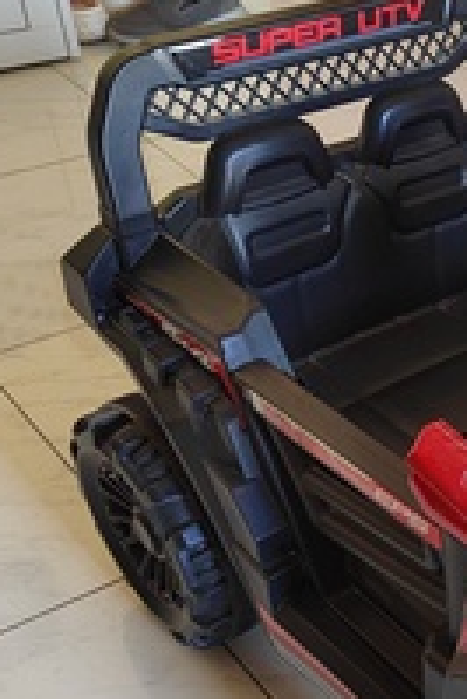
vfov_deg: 35.1
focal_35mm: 55
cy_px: 553
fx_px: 1068
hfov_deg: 22.4
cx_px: 585
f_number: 1.9
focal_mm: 5.52
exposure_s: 1/50
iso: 1994
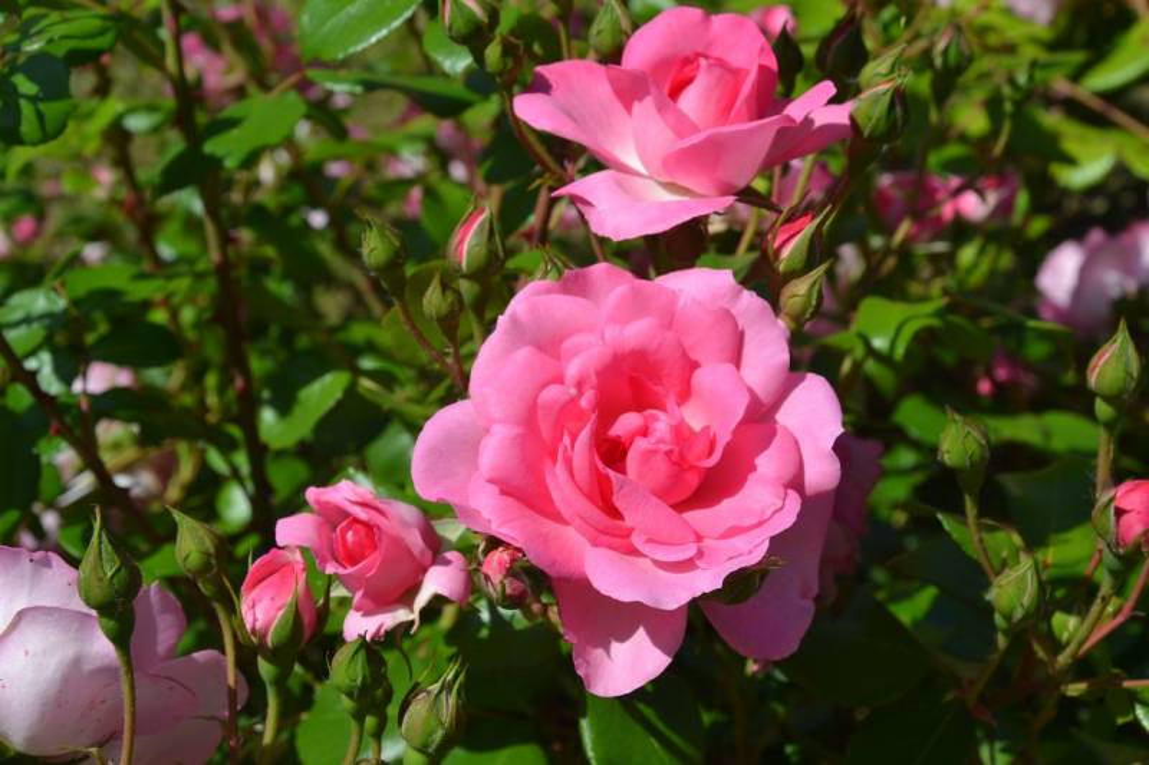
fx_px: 2010
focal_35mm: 63
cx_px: 574
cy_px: 382
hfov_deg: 31.9
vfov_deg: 21.6
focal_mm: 42
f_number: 9
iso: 100
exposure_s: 1/320
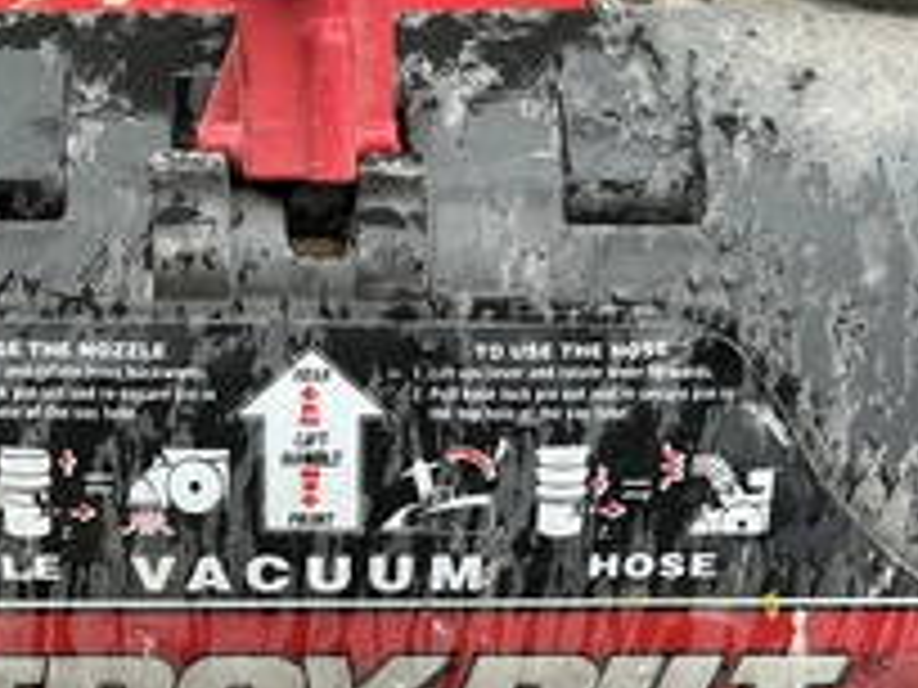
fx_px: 1459
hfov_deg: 34.7
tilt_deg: -47.5
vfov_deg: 25.5
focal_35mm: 55
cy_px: 657
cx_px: 328
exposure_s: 1/122
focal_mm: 3
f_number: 1.8
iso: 32
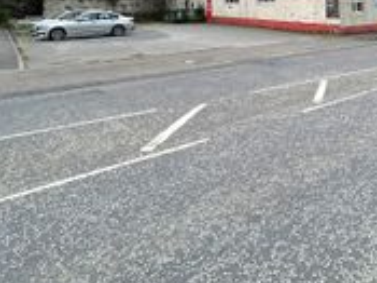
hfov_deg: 52.8
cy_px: -26
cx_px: 306
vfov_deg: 37.2
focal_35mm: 32
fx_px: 348
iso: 32
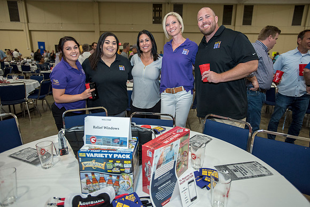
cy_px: 104
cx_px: 155
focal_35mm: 24
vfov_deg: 53.2
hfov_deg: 73.7
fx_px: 207
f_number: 2.8
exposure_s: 1/160
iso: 1250
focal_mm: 24
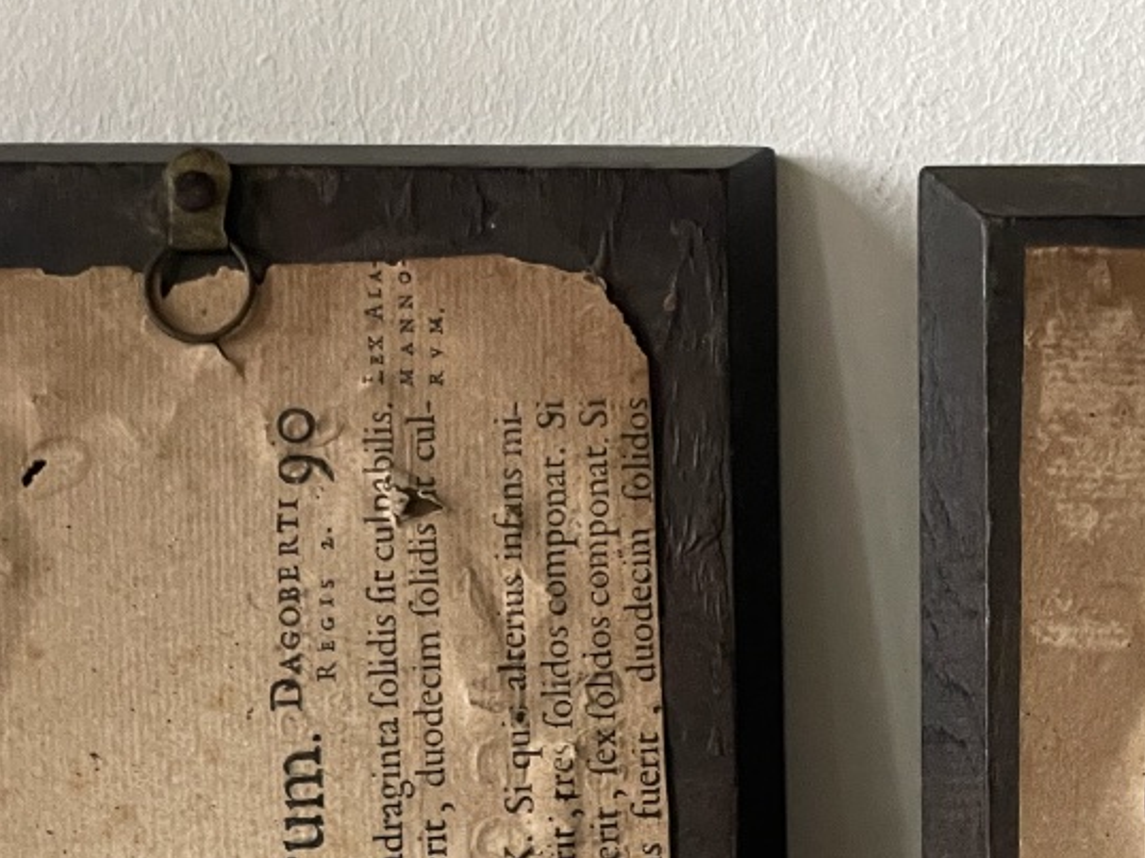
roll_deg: +0.8
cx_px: 866
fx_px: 3835
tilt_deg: -7.1
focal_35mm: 116
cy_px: 869
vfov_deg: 12.6
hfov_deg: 16.9
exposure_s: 1/40
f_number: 2
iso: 1000
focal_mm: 6
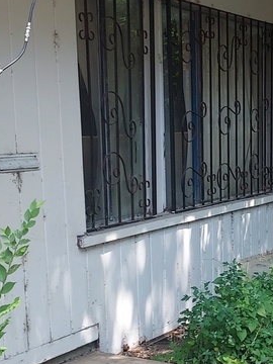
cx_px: 239
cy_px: 235
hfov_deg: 20.1
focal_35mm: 72
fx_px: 757
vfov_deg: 26.9
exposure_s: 1/166
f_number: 1.8
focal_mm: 4.6
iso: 40
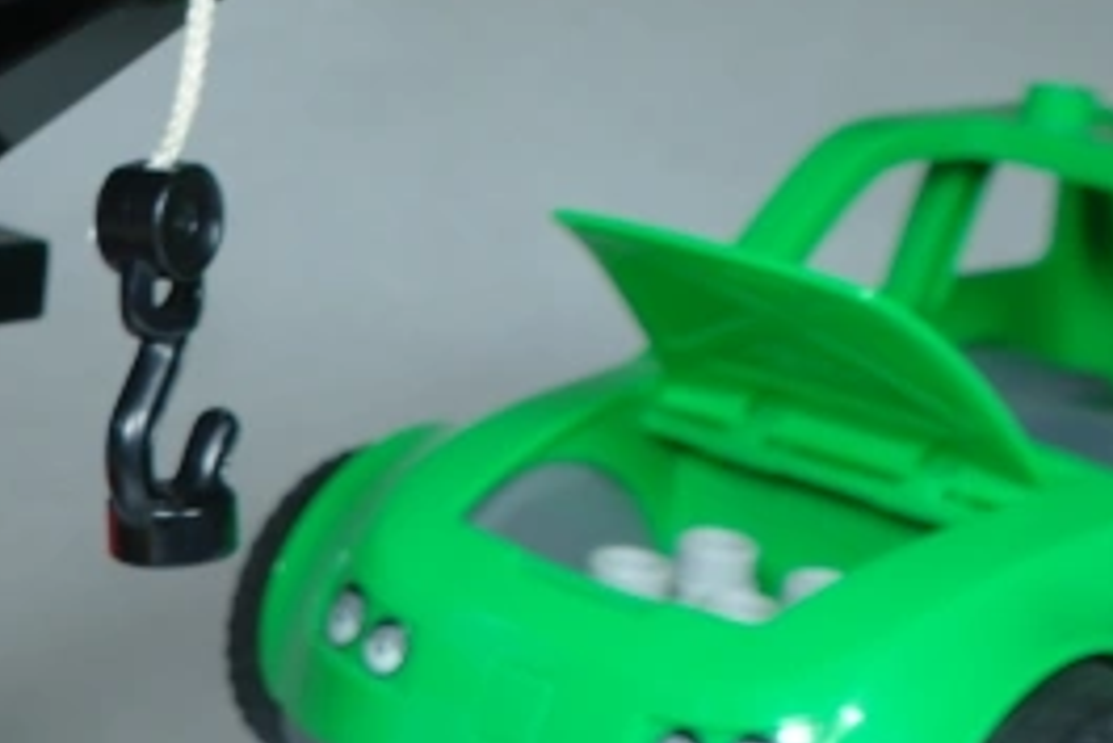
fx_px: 3495
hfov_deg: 16.4
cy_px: 968
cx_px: -573
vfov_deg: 11.8
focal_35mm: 113
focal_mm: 20
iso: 100
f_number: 7.1
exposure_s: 1/50
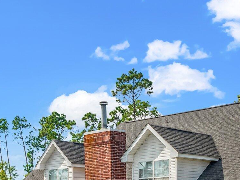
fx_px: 457
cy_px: 204
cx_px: 110
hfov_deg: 29.4
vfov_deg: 21.0
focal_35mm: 66
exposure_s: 1/320
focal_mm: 12.29
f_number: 5
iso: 100
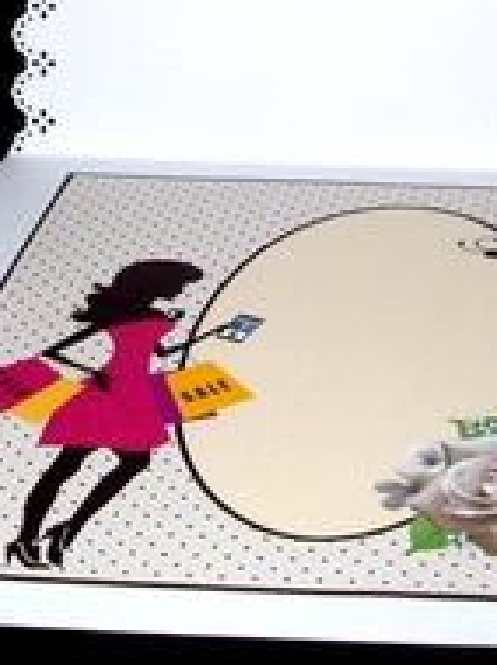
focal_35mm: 90
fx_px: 1727
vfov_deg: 21.1
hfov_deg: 16.3
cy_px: 18
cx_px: 352
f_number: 2.8
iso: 100
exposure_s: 1/80
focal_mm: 7.9
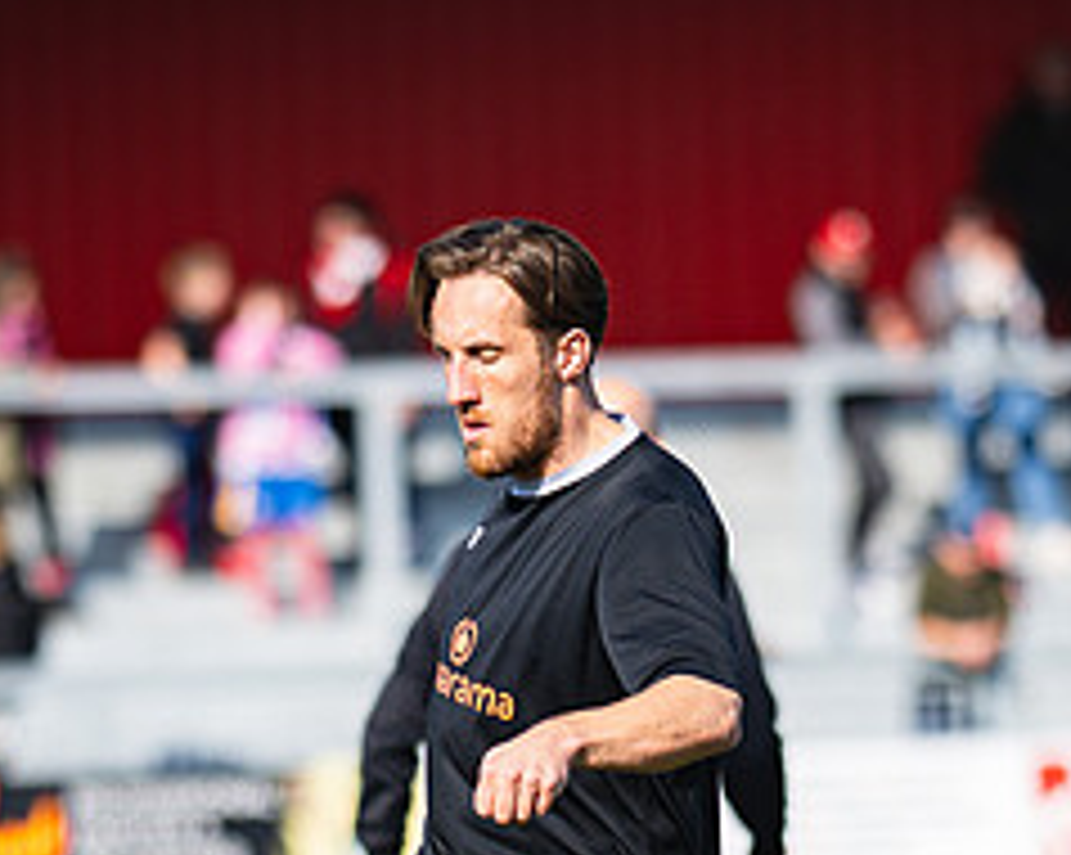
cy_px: 968
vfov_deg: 2.9
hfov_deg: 3.6
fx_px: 17071
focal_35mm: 539
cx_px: 646
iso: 100
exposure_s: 1/3200
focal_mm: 135
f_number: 1.8
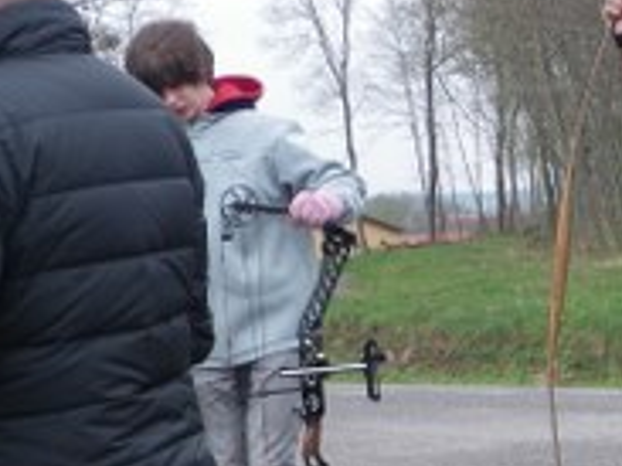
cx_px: 704
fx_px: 1760
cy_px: 381
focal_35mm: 98
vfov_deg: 15.0
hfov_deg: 19.1
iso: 64
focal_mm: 5
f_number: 4.2
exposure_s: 1/160
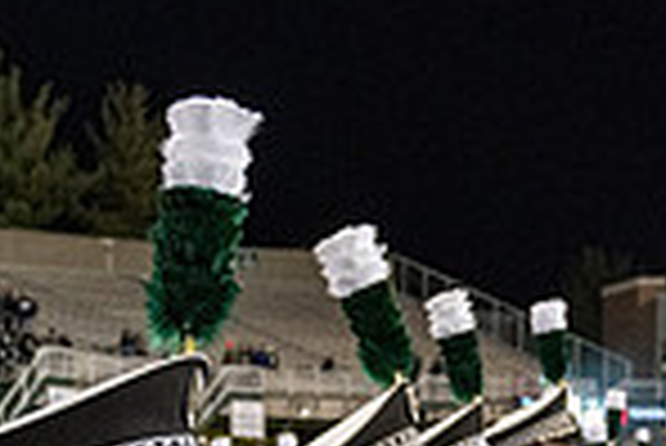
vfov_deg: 13.4
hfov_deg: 21.2
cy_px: 741
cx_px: 76
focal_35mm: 94
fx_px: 1741
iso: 2000
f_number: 4
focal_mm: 24
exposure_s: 1/500
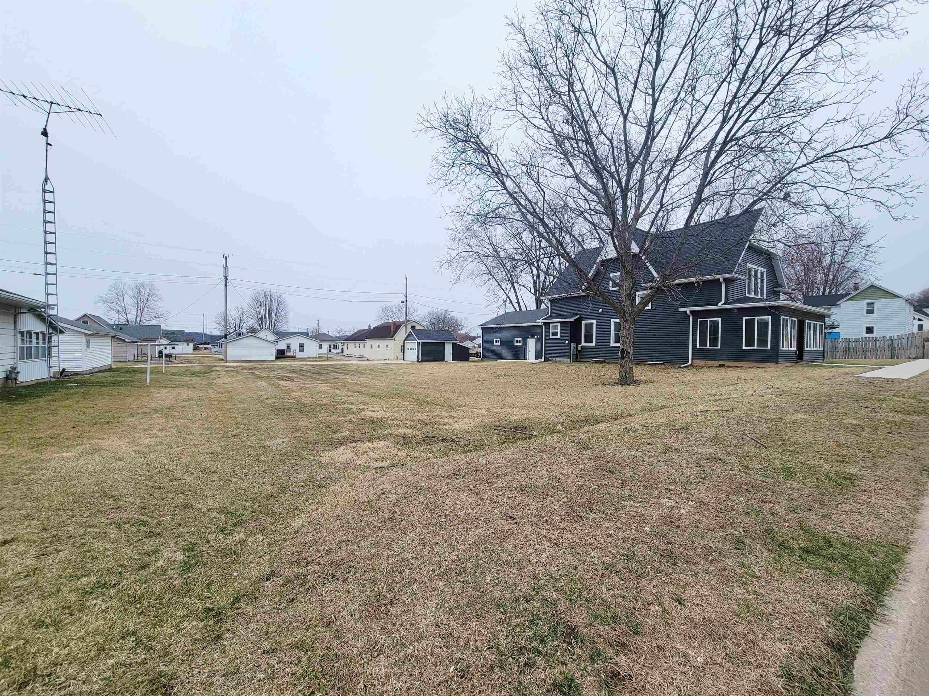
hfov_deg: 106.2
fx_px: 349
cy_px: 348
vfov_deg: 89.9
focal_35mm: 13
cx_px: 464
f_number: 2.2
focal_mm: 2.2
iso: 50
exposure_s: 1/1250
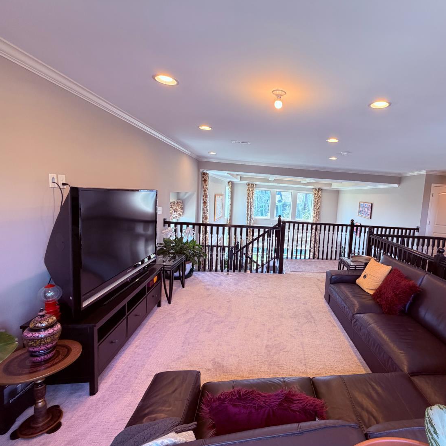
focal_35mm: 17
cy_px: 222
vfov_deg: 84.0
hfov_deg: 81.5
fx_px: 248
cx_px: 292
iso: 160
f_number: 2.2
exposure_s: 1/60
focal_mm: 2.22
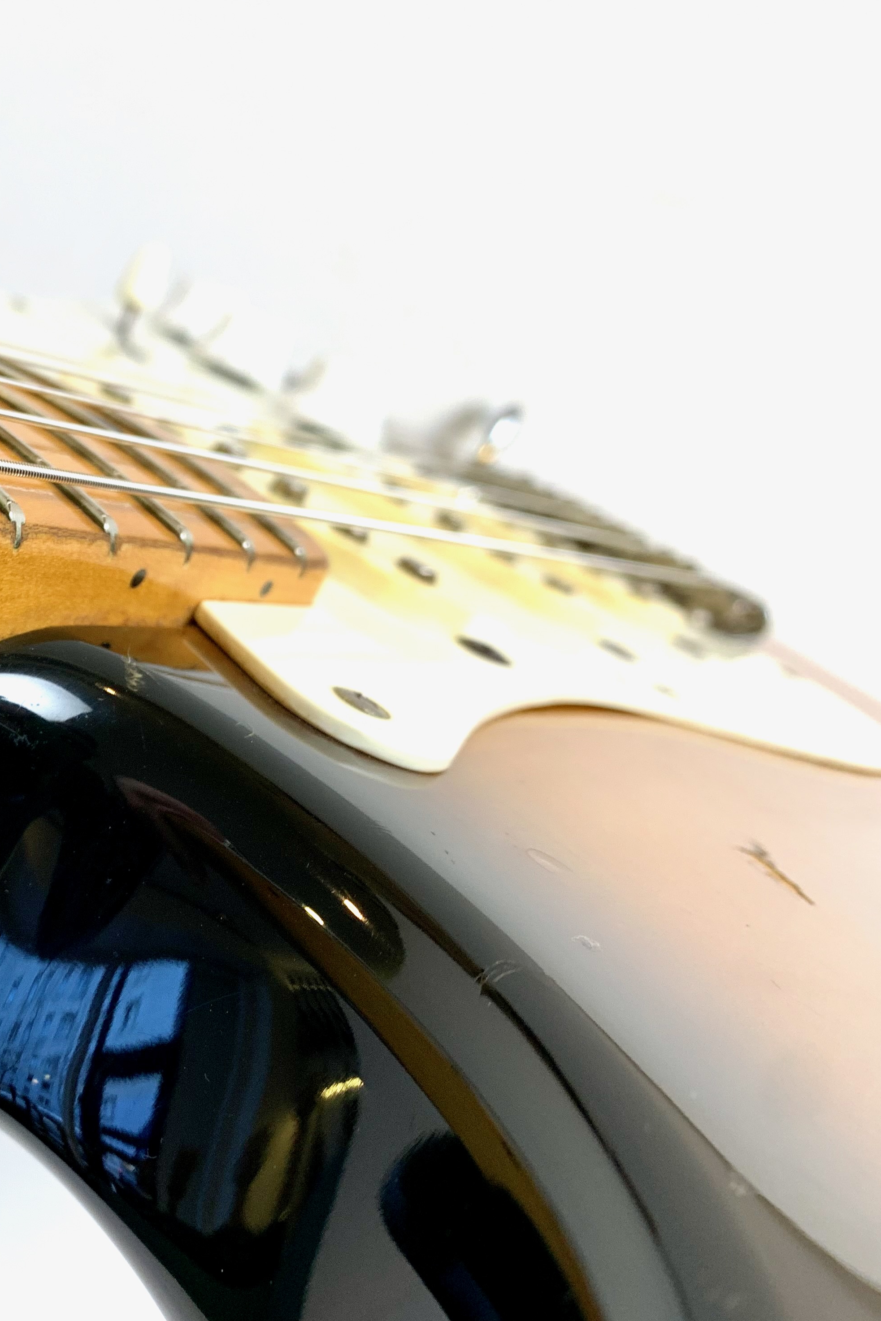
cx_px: -20
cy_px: 674
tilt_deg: -61.8
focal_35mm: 37
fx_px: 1358
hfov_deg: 32.7
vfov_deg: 51.9
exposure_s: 1/50
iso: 50
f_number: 1.8
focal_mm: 4.25
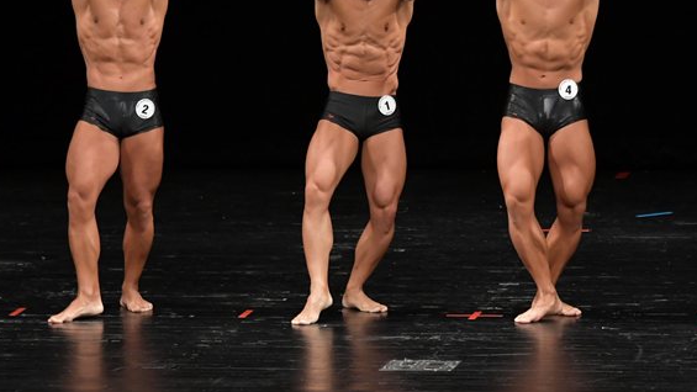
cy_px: 136
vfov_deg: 3.8
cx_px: 403
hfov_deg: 6.7
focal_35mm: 323
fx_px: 5970
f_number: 5.6
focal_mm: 150
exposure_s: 1/400
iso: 2500
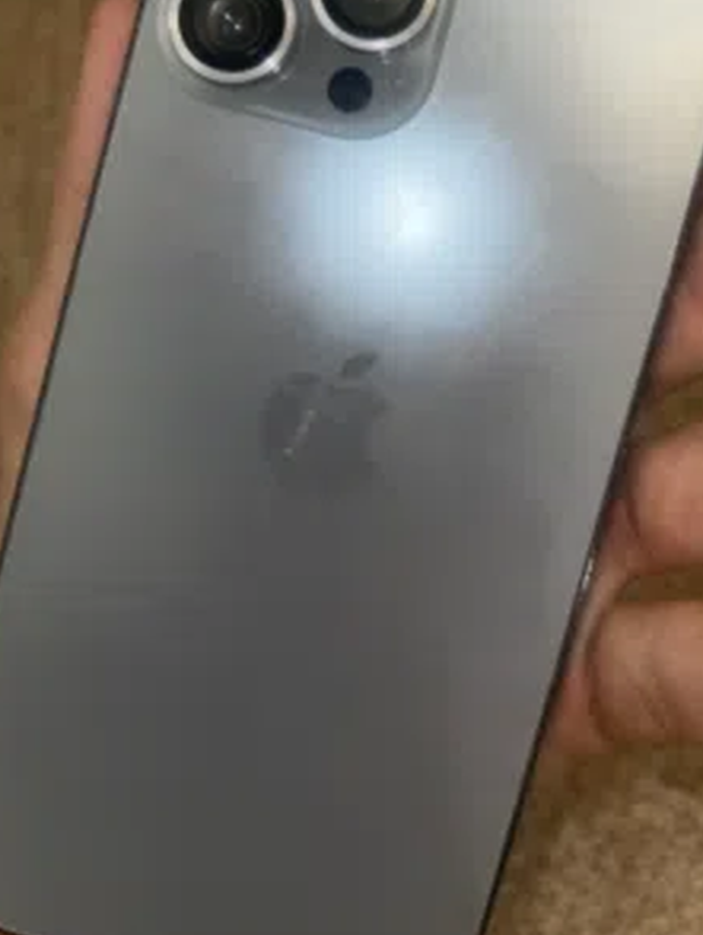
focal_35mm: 34
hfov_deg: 41.6
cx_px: 429
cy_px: 347
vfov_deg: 53.3
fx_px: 919
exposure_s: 1/83
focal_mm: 5.1
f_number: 1.6
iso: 32
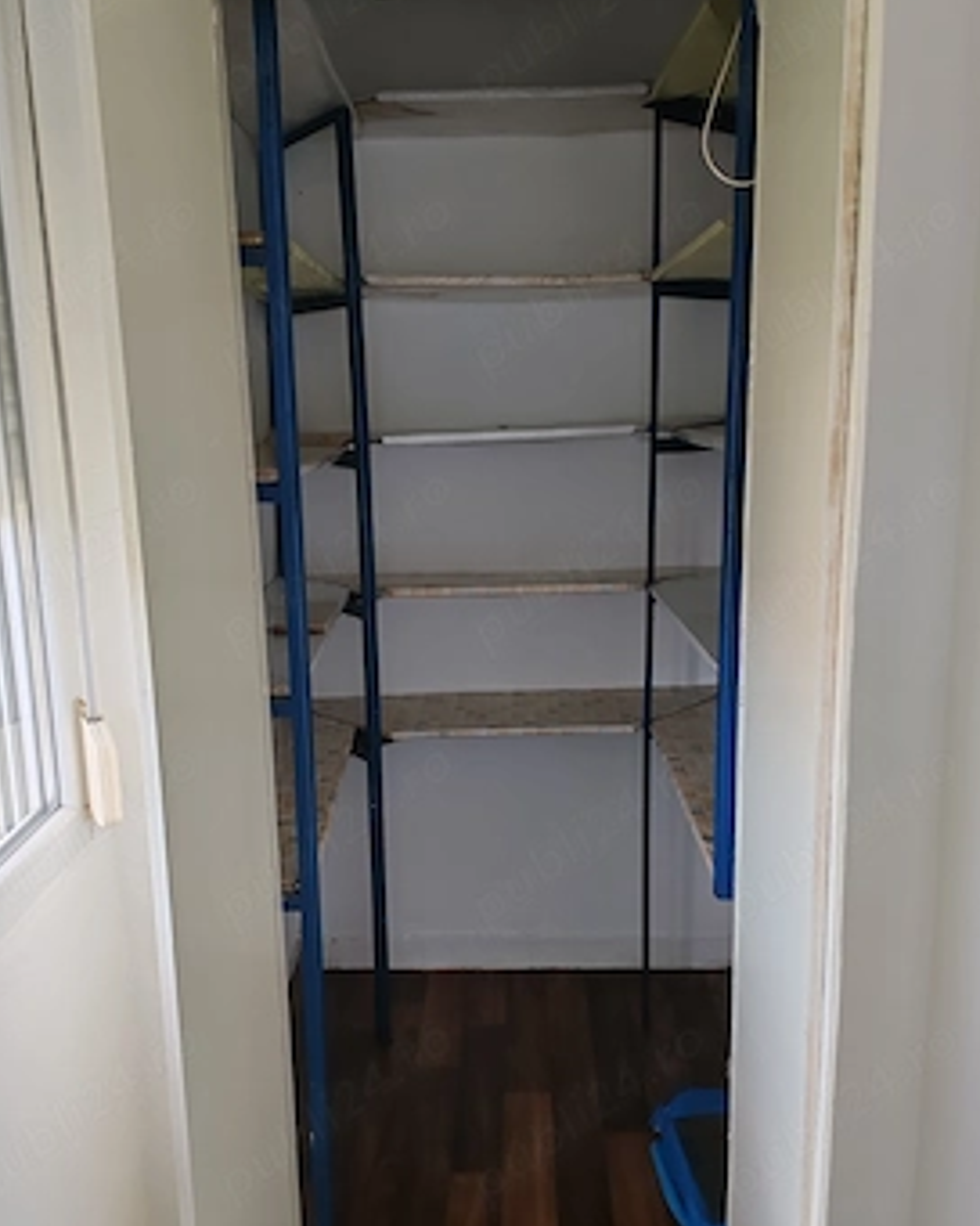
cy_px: 620
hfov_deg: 47.1
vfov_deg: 57.2
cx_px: 461
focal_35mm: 31
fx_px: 1124
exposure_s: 1/100
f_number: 1.9
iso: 100
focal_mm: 6.12
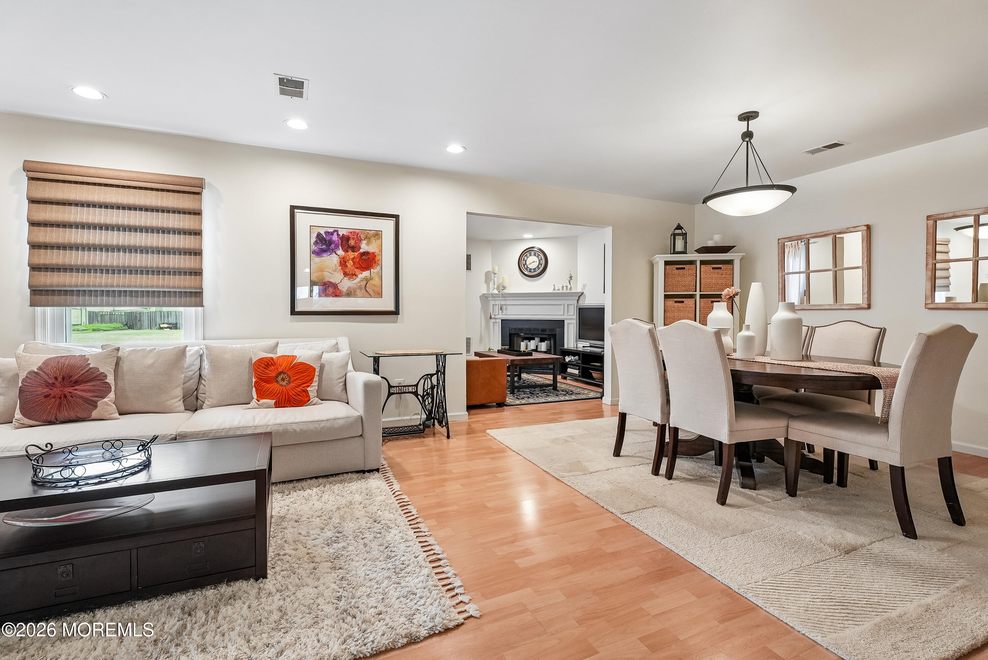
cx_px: 494
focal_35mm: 16
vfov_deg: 72.8
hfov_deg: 95.7
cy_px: 330
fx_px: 448
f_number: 7.1
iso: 800
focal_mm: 16.3
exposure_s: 1/30
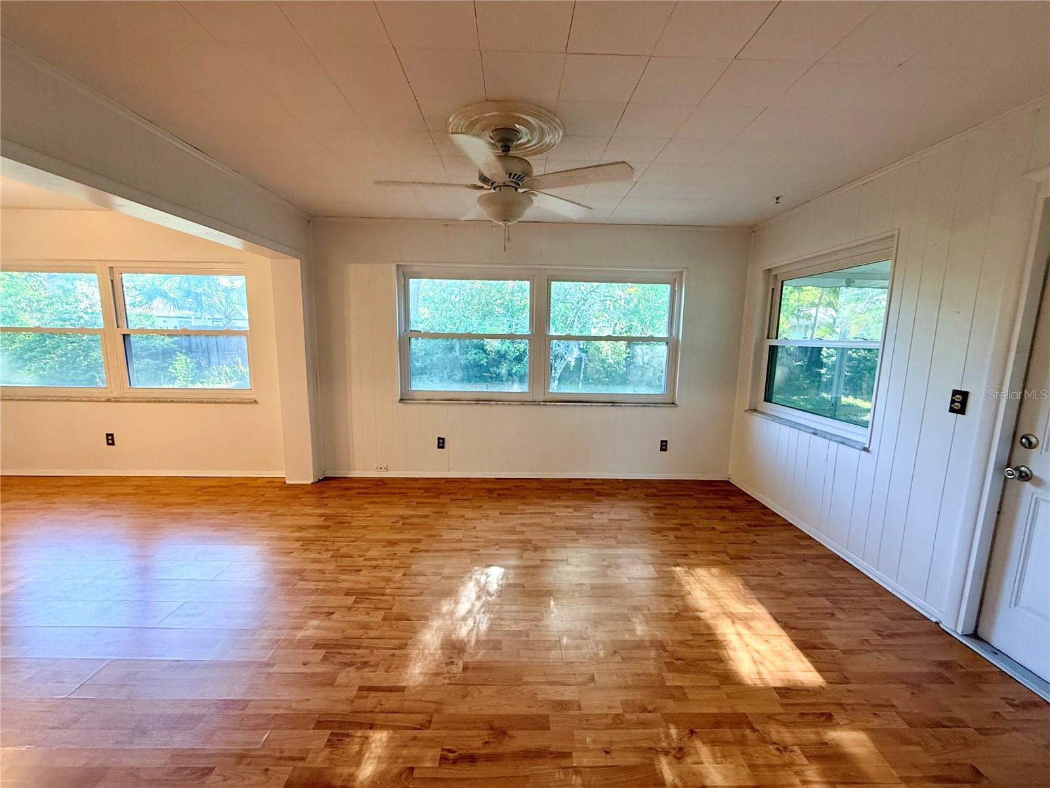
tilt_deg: -8.0
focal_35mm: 14
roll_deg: -0.9
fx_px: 425
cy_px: 394
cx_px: 525
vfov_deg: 85.7
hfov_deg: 102.1
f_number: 2.2
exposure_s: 1/120
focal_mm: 2.22
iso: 320
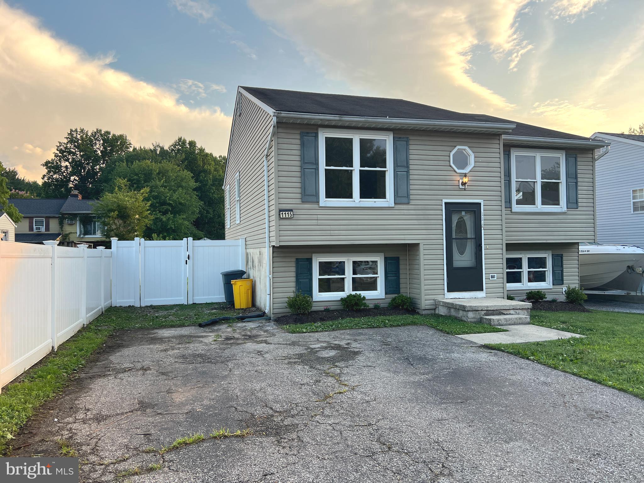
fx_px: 484
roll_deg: +1.5
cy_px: 242
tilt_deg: +1.9
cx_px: 322
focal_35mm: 26
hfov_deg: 67.3
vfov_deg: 53.1
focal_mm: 5.7
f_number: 1.5
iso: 50
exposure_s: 1/374
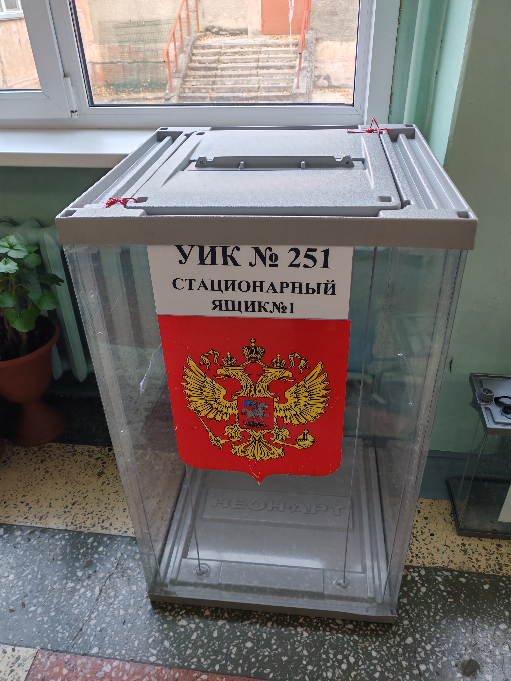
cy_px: 340
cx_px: 256
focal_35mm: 27
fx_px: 531
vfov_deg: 65.3
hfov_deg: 51.4
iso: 100
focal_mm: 5.52
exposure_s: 1/50
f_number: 1.95
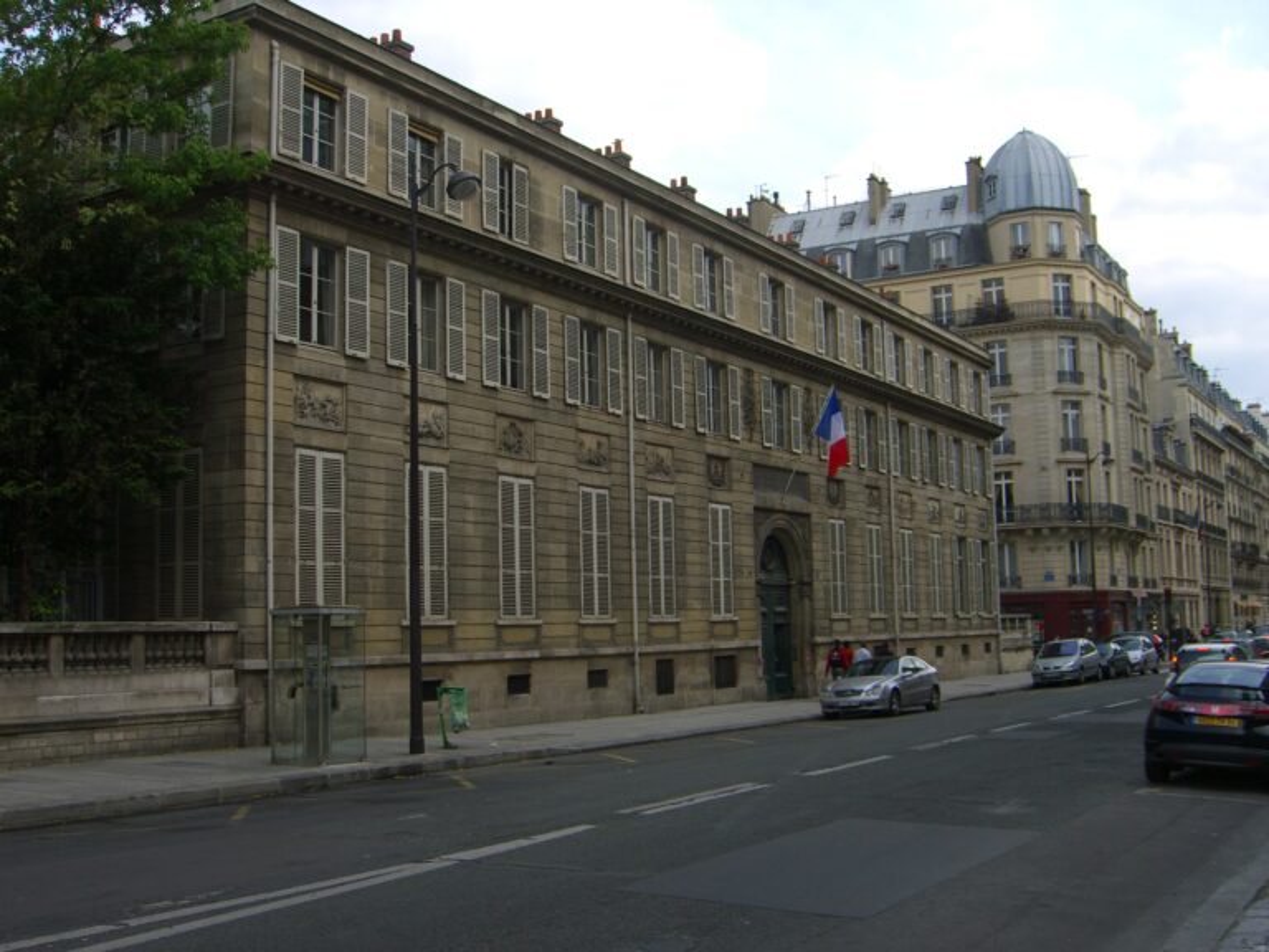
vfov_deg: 37.7
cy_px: 476
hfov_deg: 49.0
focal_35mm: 38
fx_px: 1393
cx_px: 634
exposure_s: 1/320
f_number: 4
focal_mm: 7.9
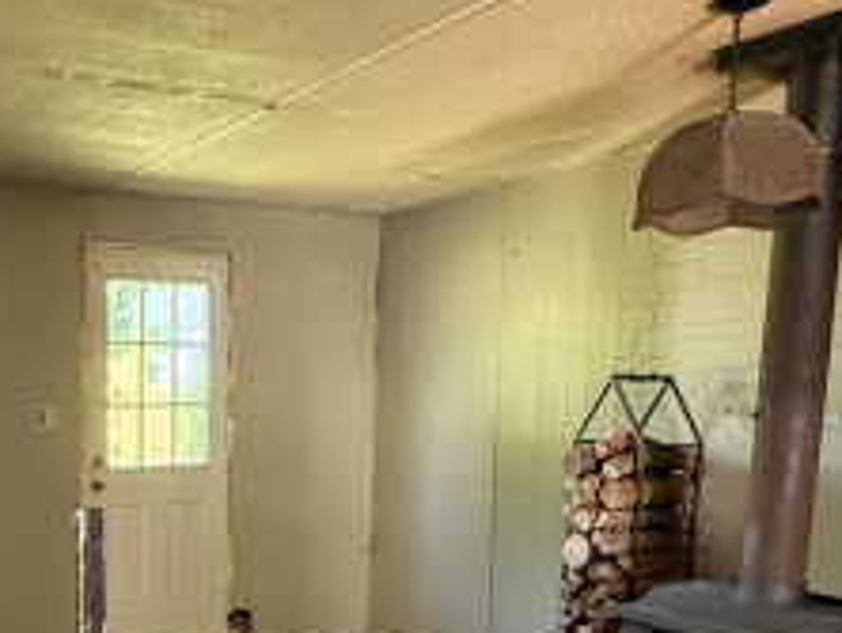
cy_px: 512
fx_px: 1023
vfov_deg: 33.4
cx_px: 127
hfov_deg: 42.0
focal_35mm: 42
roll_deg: -0.4
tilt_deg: -5.9
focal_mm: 2.22
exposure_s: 1/60
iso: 500
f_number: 2.2
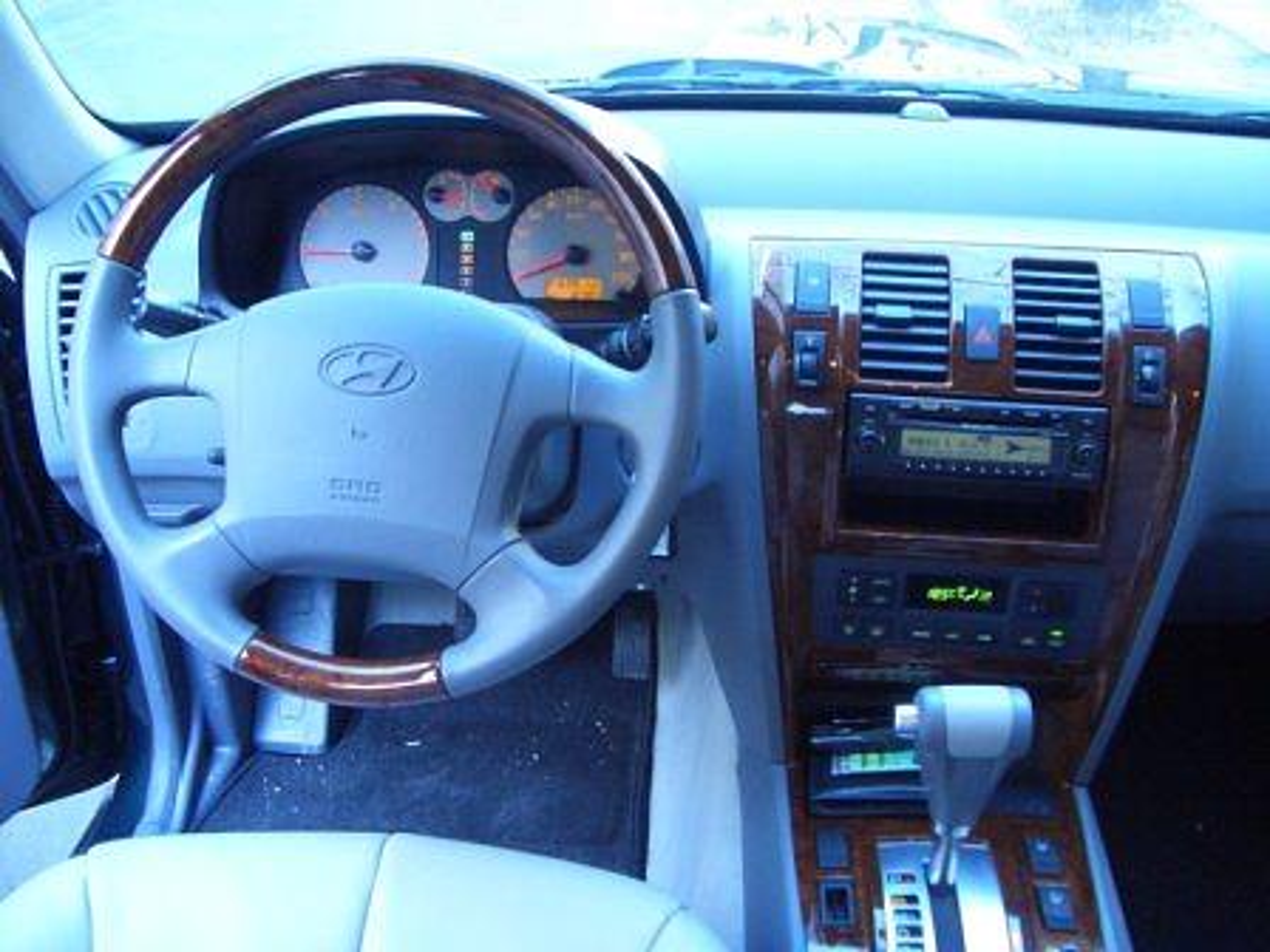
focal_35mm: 35
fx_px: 1284
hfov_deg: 52.6
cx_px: 635
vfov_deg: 40.7
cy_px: 476
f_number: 2.6
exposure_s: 1/20
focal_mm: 5.8
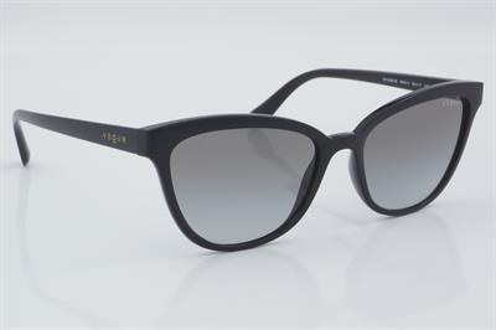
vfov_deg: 16.5
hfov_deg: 24.6
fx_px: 1136
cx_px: 248
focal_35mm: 82
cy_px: 165
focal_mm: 55
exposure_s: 1/4
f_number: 32
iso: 100
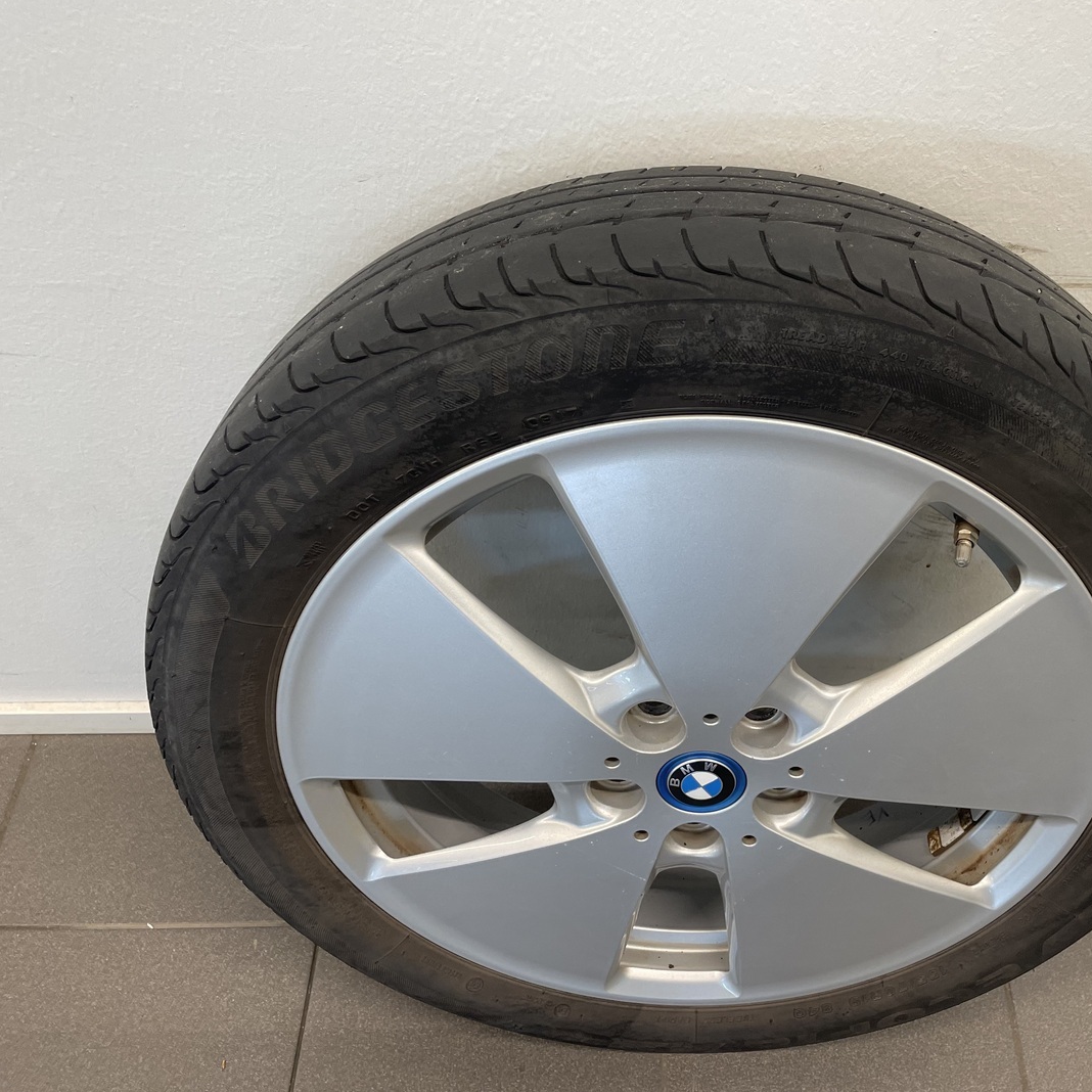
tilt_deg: -52.1
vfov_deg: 52.5
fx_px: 1106
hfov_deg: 51.8
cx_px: 702
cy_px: 543
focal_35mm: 31
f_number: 1.6
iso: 125
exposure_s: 1/100
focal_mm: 4.2
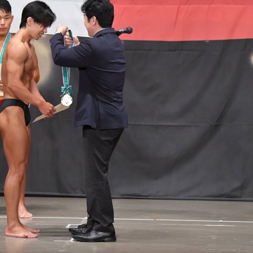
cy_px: 128
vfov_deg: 6.2
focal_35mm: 284
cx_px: 97
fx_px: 2348
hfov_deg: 6.2
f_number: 5.6
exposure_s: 1/400
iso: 6400
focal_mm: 135
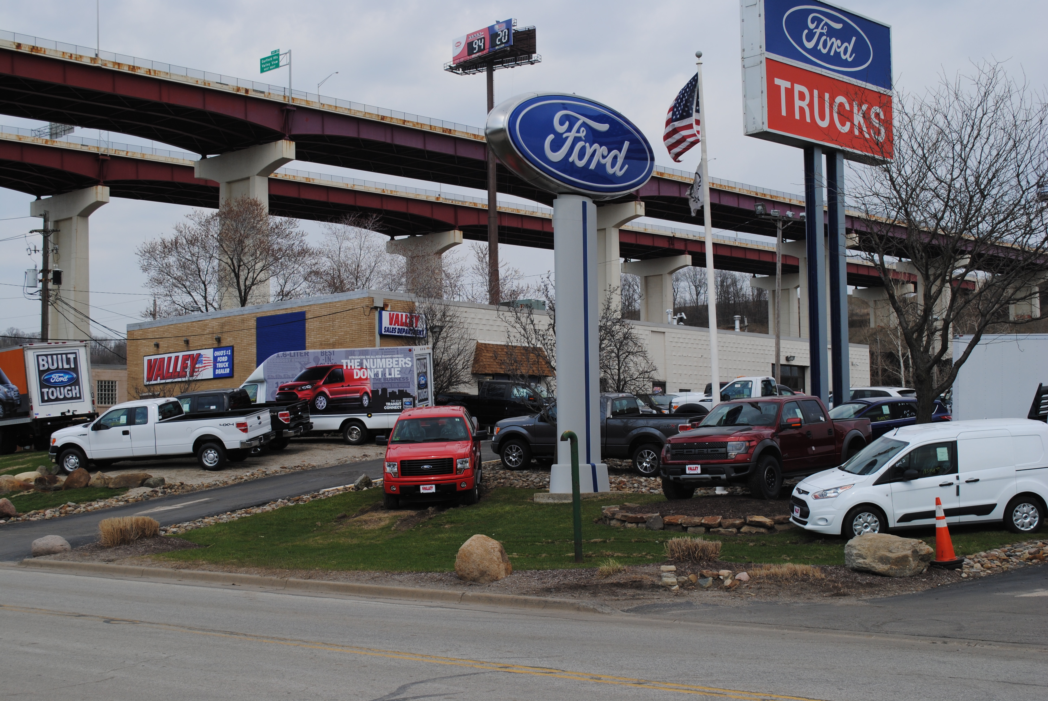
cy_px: 350
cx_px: 524
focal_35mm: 48
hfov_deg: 41.1
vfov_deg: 28.2
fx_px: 1399
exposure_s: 1/320
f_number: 9
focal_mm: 32
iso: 100
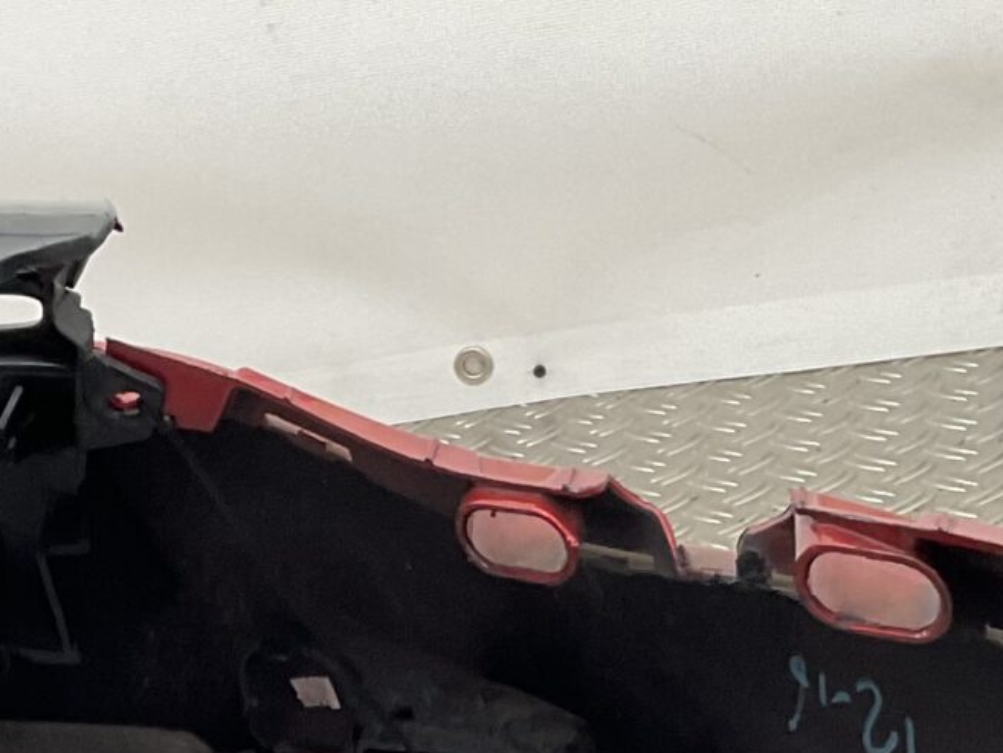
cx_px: 368
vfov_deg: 12.3
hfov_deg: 17.4
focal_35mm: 113
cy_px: 1222
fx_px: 3275
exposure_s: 1/120
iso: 64
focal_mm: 3
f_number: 1.8
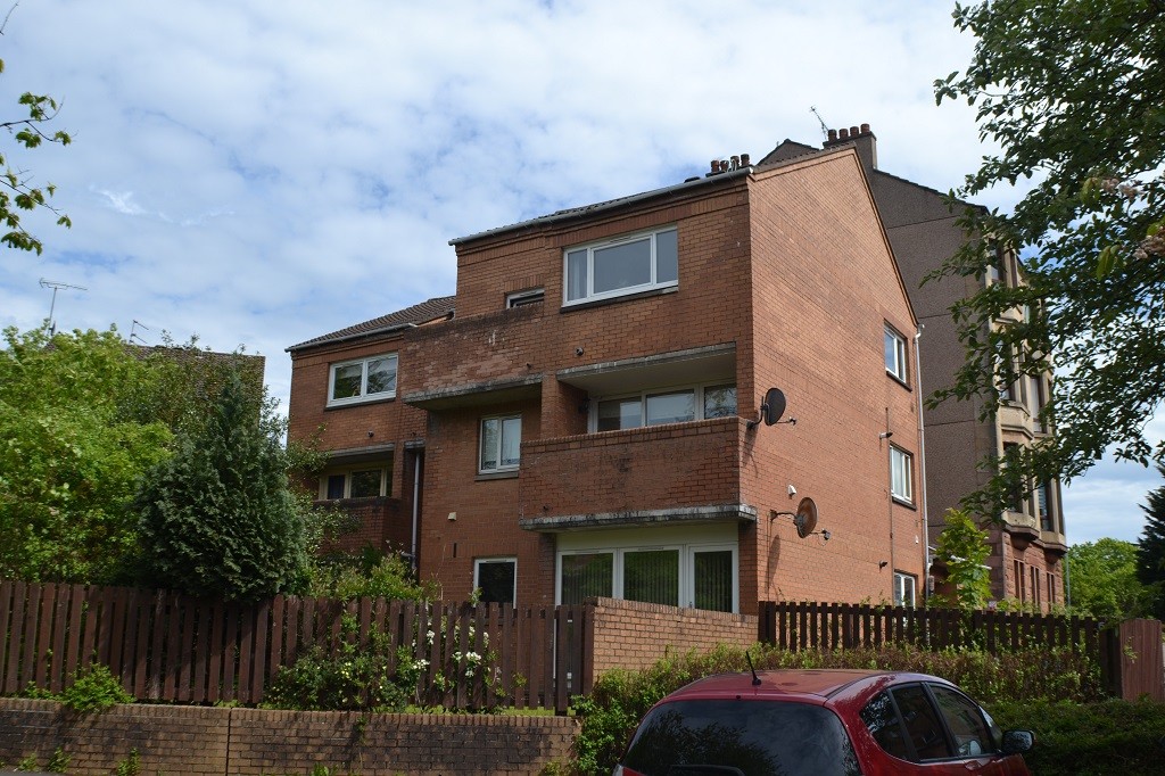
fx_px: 1407
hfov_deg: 45.0
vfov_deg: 30.8
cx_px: 582
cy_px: 388
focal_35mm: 44
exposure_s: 1/200
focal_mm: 29
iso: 100
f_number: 7.1
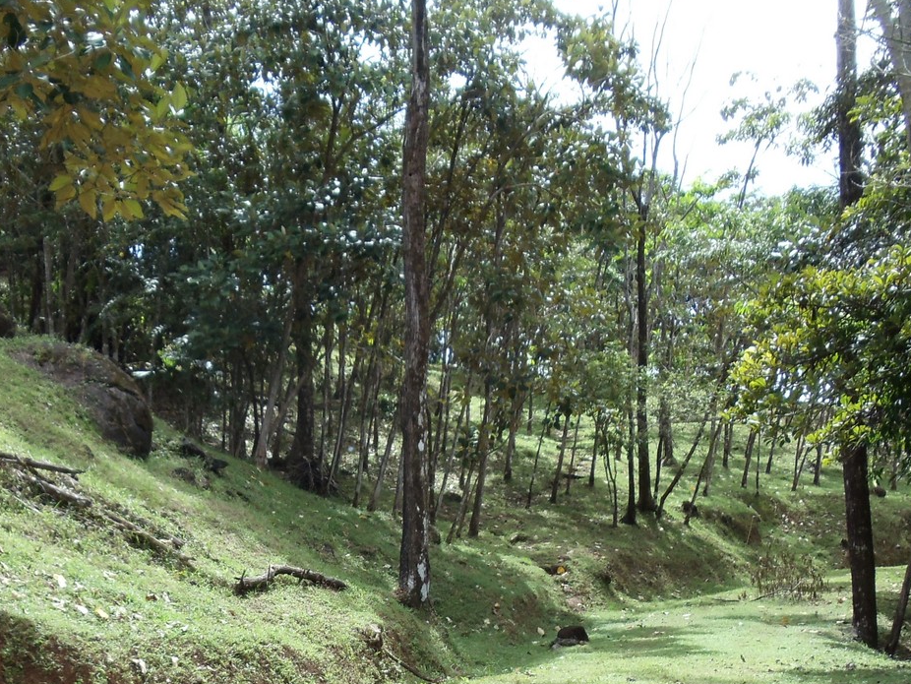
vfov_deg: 19.1
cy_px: 577
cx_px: 327
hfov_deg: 25.6
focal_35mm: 76
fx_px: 2001
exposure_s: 1/500
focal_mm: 6
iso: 100
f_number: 3.5
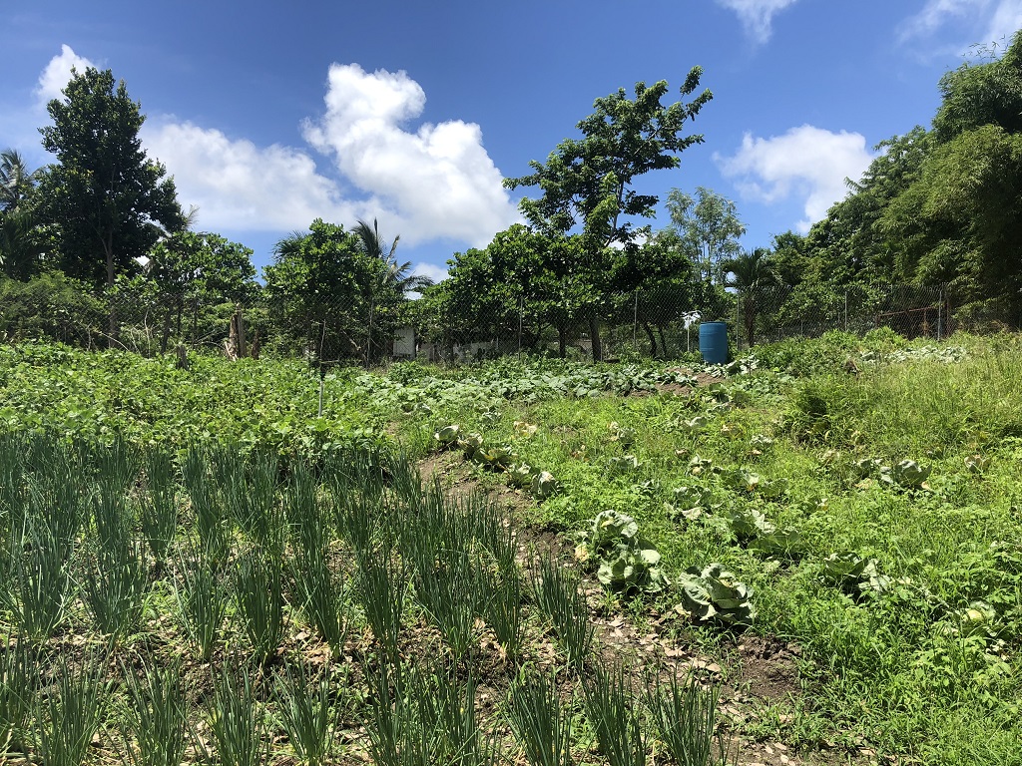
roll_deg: +0.3
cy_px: 383
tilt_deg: +1.8
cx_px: 511
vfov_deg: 49.7
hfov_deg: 63.4
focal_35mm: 28
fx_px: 827
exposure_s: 1/1715
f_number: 1.8
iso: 20
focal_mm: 4
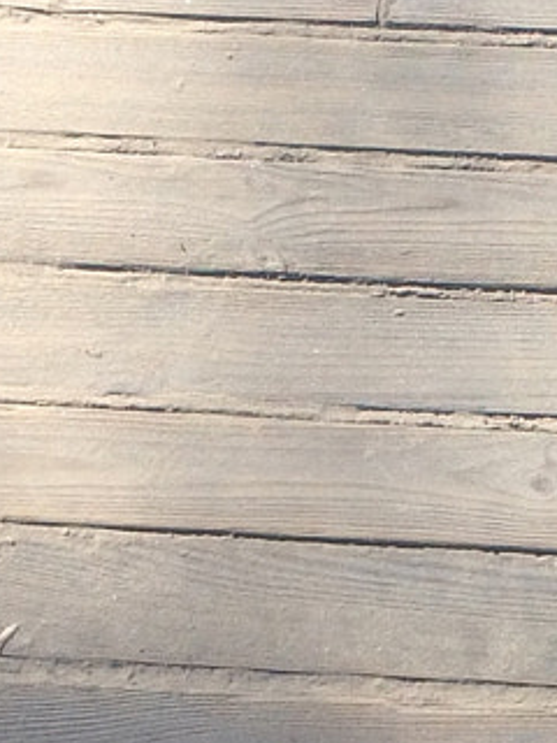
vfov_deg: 13.3
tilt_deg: -69.2
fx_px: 3111
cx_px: 545
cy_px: 889
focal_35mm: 145
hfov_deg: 10.2
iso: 32
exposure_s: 1/1368
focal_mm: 4.15
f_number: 2.2
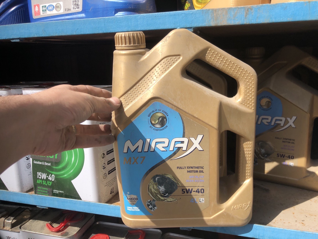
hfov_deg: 63.4
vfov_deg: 49.7
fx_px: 257
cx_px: 159
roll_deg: +1.4
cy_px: 120
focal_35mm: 28
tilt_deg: -10.6
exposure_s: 1/1350
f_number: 1.8
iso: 20
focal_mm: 4
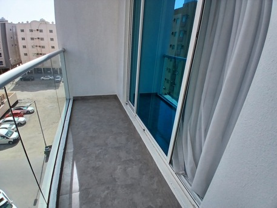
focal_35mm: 17
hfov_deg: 91.0
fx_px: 136
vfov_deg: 74.8
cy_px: 104
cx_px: 138
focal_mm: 1.4
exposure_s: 1/882
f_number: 2.2
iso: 50
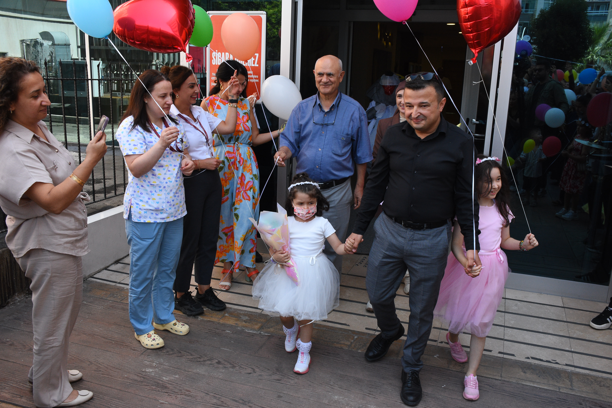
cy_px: 204
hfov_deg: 57.2
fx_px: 561
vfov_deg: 40.0
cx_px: 306
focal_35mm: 33
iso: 1000
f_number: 10
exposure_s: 1/400
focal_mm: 22
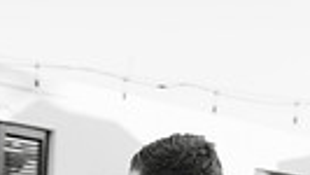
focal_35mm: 124
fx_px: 1020
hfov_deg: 17.0
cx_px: 26
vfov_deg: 8.7
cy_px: 450
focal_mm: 35
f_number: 2.8
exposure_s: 1/400
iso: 200
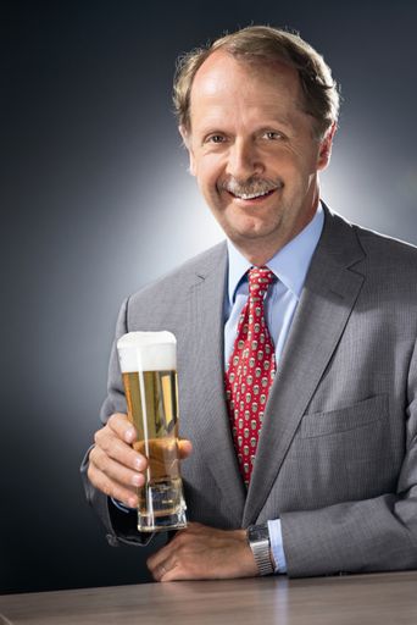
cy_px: 312
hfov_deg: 13.1
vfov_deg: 19.4
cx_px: 208
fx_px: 1822
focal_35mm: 105
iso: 64
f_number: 7.1
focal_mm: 105
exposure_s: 1/160
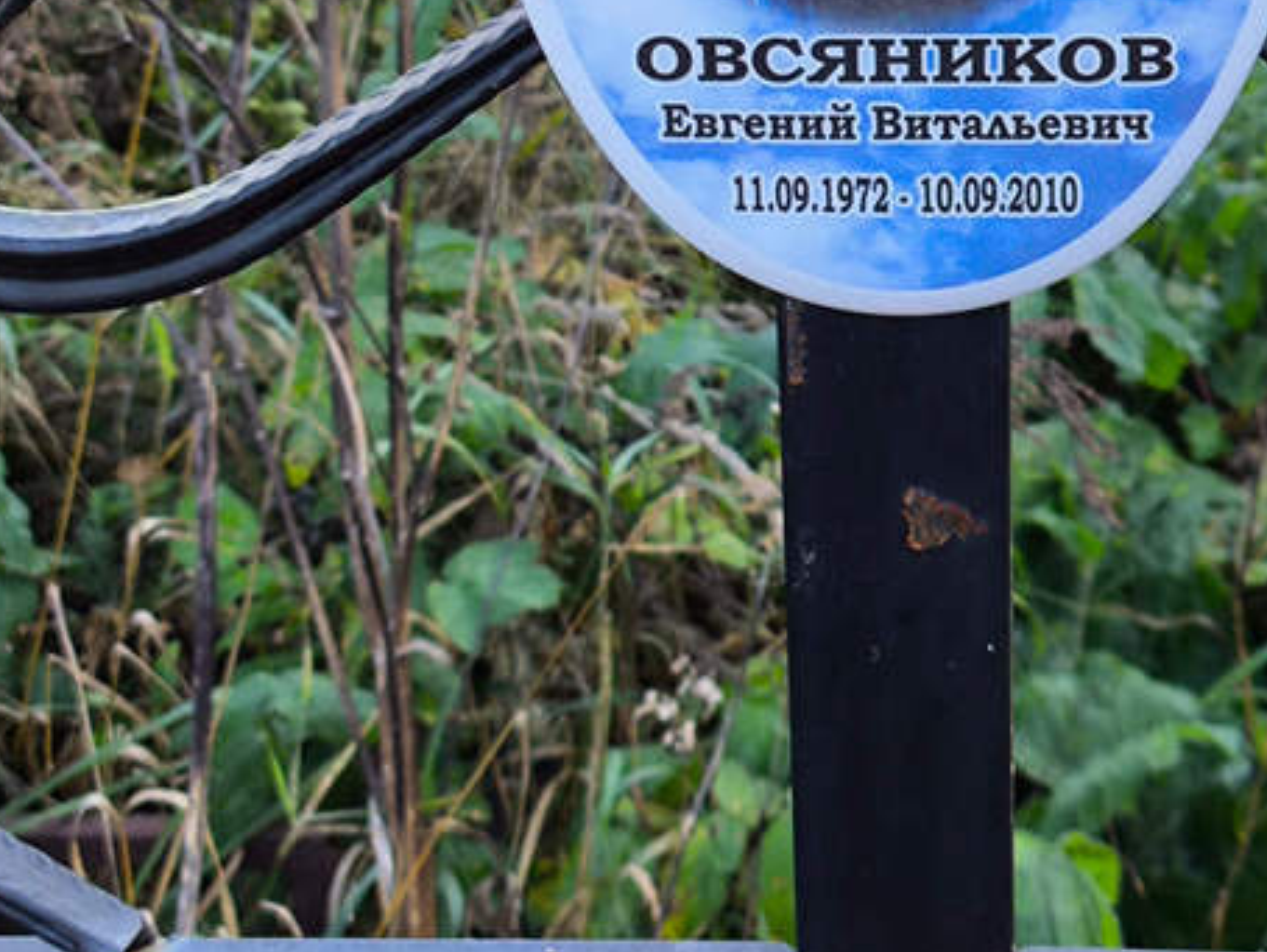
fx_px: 3223
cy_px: 151
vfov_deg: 16.6
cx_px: 853
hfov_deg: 22.1
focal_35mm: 88
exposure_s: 1/121
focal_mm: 4.71
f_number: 1.7
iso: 50
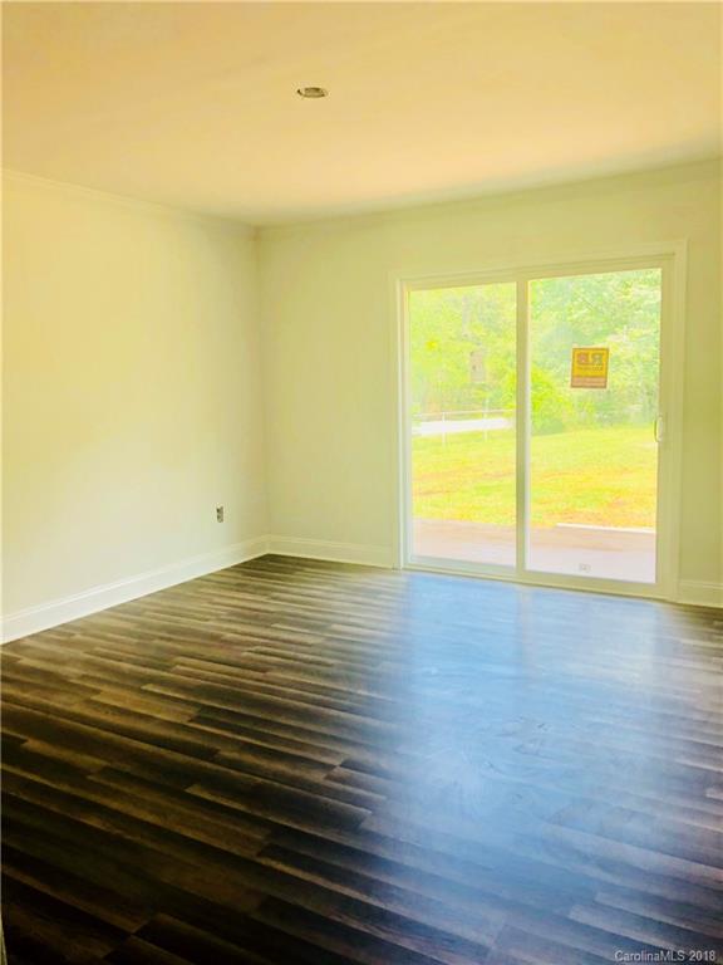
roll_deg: +0.6
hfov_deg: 49.7
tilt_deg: -7.1
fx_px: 780
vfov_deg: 63.4
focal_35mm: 28
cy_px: 482
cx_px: 362
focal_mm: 3.99
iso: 32
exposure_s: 1/120
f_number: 1.8
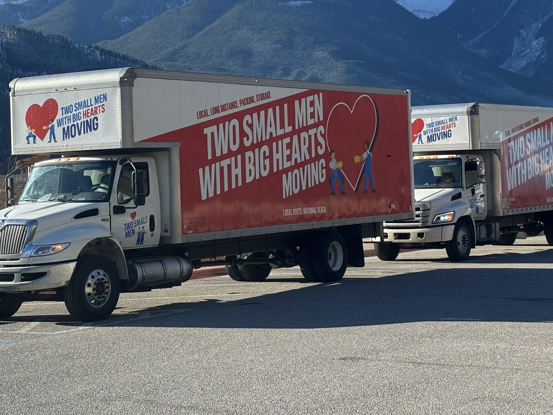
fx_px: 1294
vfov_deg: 18.1
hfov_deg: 24.1
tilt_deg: +2.6
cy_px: 104
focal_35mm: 81
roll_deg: +0.4
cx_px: 341
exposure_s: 1/1667
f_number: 1.6
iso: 40
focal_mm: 5.96
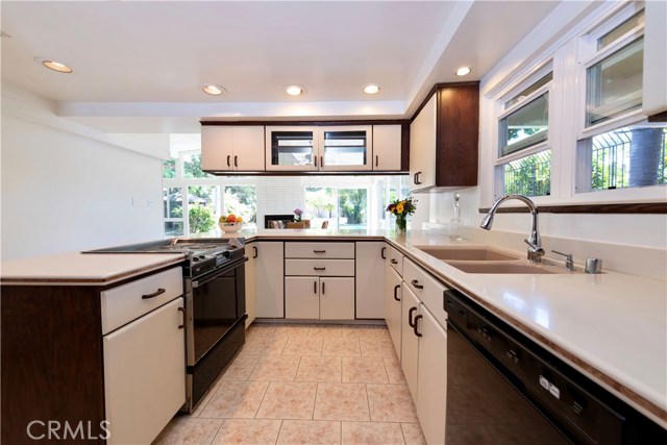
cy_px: 222
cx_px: 334
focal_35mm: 14
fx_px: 259
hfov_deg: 104.2
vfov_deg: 81.2
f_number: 8
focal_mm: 14
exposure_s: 1/20
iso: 250
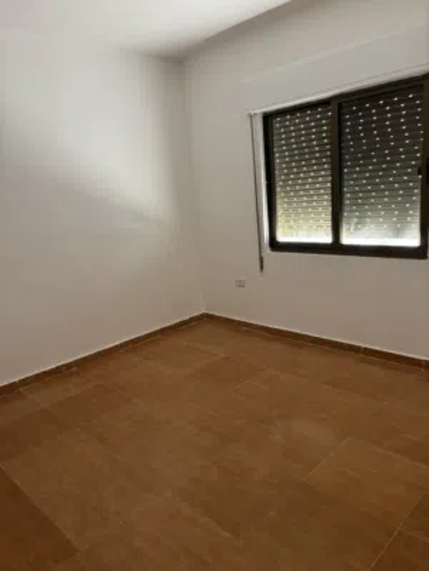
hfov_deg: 53.1
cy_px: 286
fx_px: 430
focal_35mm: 26
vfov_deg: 67.3
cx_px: 214
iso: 320
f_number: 1.6
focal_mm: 5.96
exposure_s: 1/60
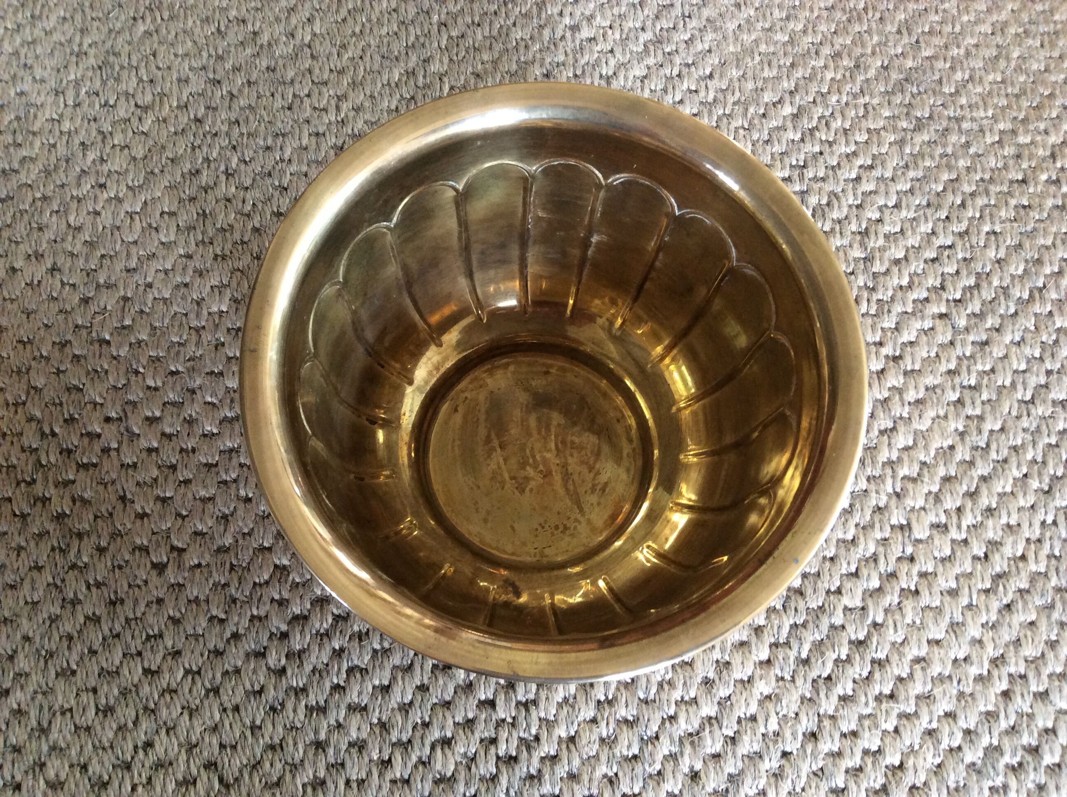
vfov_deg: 44.1
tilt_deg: -72.1
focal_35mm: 32
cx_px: 534
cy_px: 398
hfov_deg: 56.9
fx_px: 985
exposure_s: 1/25
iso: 160
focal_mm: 3.3
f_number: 2.4
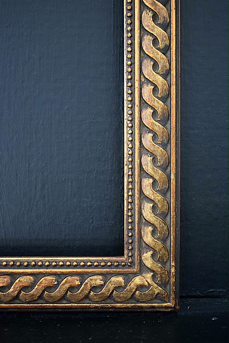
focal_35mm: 46
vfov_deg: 42.3
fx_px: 444
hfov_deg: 28.9
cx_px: 114
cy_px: 172
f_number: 4.2
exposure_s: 1/80
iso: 3200
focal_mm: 31
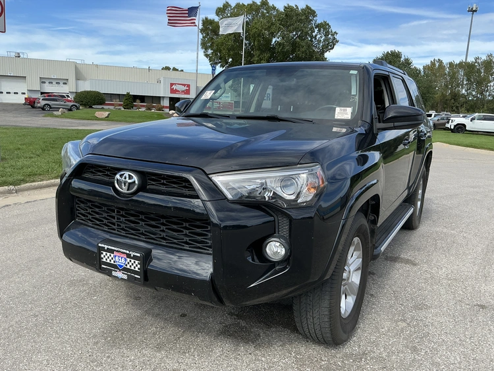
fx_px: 400
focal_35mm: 28
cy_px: 186
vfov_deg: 49.8
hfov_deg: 63.4
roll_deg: -2.4
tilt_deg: -9.0
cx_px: 247
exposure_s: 1/792
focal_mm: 3
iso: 25
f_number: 1.8
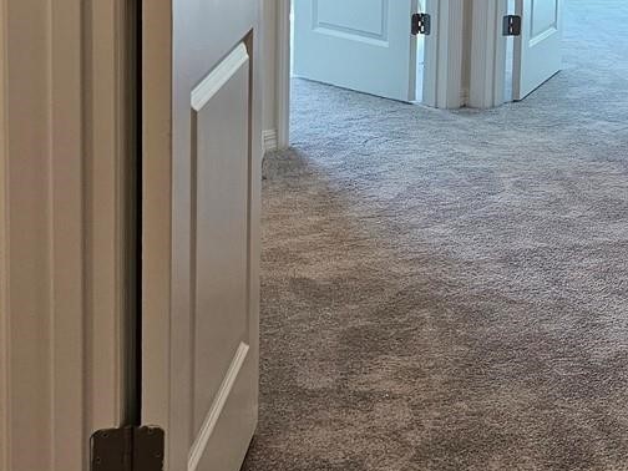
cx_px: 987
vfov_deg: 19.5
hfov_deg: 21.5
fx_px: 1324
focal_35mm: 73
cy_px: -10
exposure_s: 1/120
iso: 125
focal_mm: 6.3
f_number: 1.7
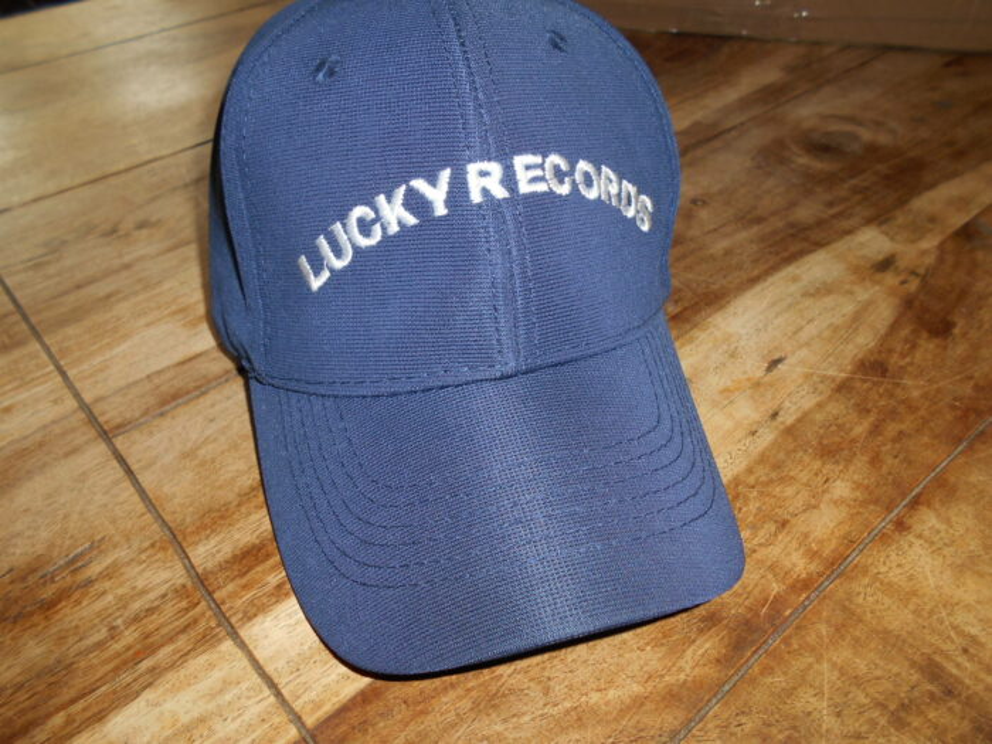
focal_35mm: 26
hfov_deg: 67.3
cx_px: 496
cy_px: 372
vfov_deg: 53.1
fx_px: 745
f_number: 3.2
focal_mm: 4.6
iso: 80
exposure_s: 1/25
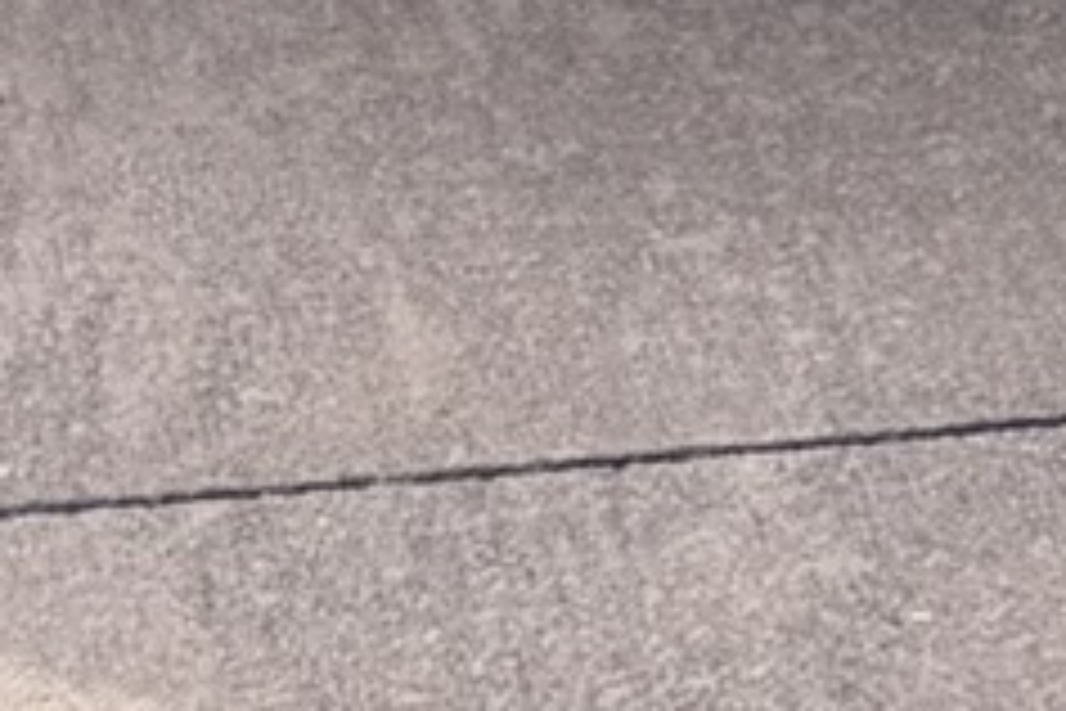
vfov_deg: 5.4
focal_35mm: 216
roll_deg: +0.1
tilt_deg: -12.4
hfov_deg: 9.0
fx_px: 6395
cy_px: -2385
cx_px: 2065
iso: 100
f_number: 1.78
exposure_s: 1/1653
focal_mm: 6.76
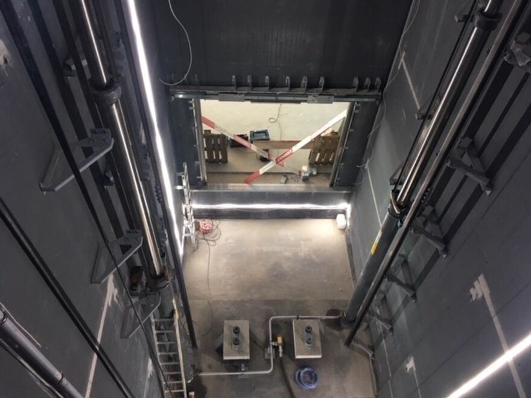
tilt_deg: -52.4
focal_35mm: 29
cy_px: 199
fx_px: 445
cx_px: 266
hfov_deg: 61.7
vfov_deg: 48.2
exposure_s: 1/33
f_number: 2.2
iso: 125
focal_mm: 4.15
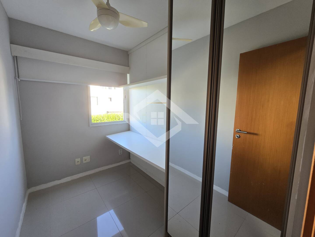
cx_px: 158
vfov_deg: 89.9
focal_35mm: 13
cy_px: 118
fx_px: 118
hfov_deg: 106.2
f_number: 2.2
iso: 125
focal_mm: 2.2
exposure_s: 1/100
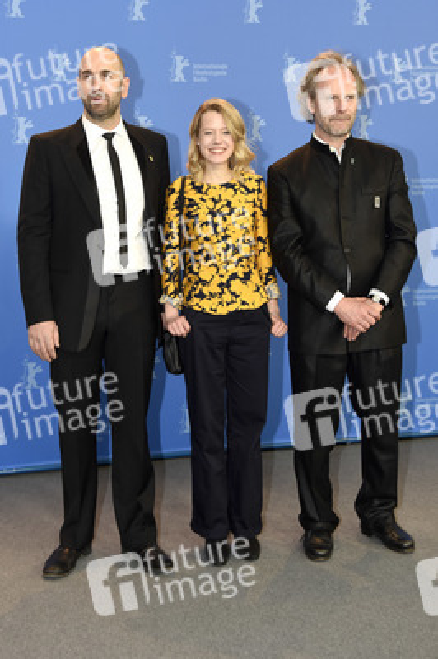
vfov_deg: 46.4
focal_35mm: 42
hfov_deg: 31.8
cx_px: 219
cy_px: 330
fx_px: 768
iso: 640
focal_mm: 28
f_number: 4
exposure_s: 1/200
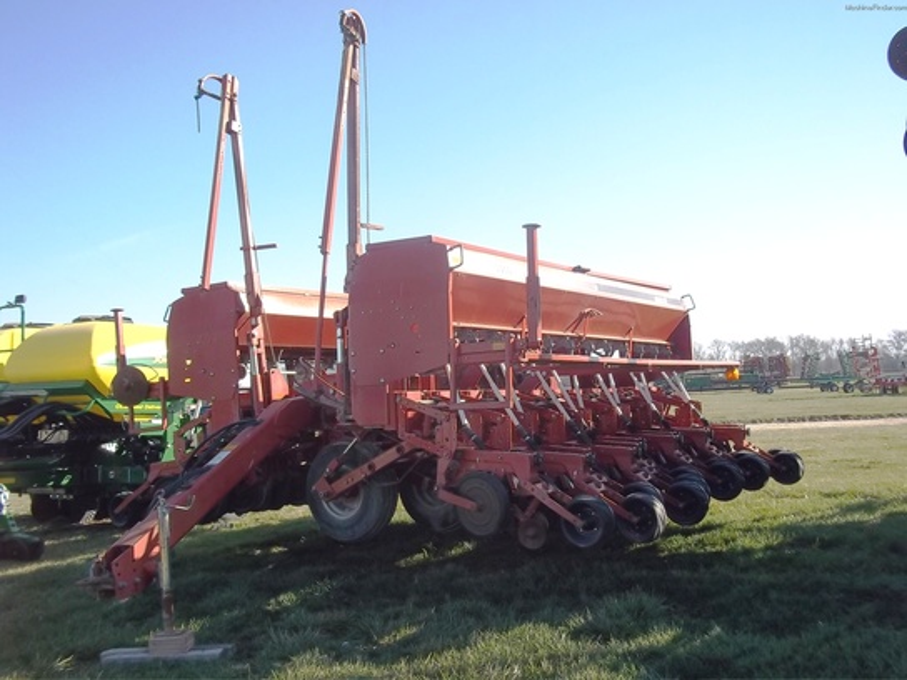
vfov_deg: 39.7
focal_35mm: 36
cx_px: 454
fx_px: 943
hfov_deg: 51.4
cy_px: 340
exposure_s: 1/125
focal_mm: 6.5
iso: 80
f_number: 8
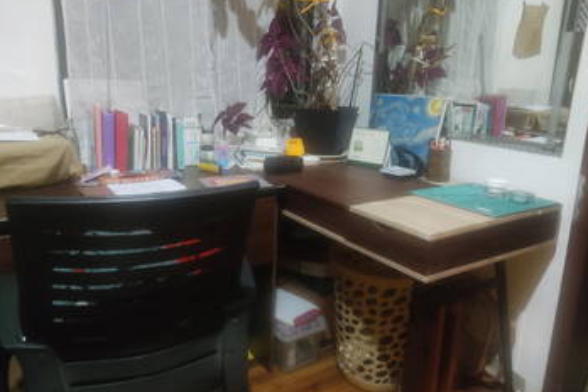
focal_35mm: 28
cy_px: 193
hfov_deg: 65.5
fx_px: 457
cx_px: 289
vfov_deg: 46.4
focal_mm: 4.74
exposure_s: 1/17
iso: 4317
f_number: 1.79
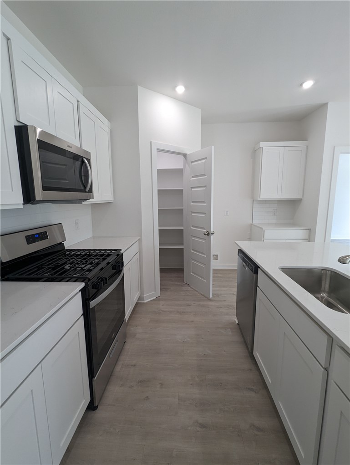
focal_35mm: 16
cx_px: 175
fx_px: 215
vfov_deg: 94.4
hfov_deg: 78.3
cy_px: 232
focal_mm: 2.35
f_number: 2.2
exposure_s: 1/40
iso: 62
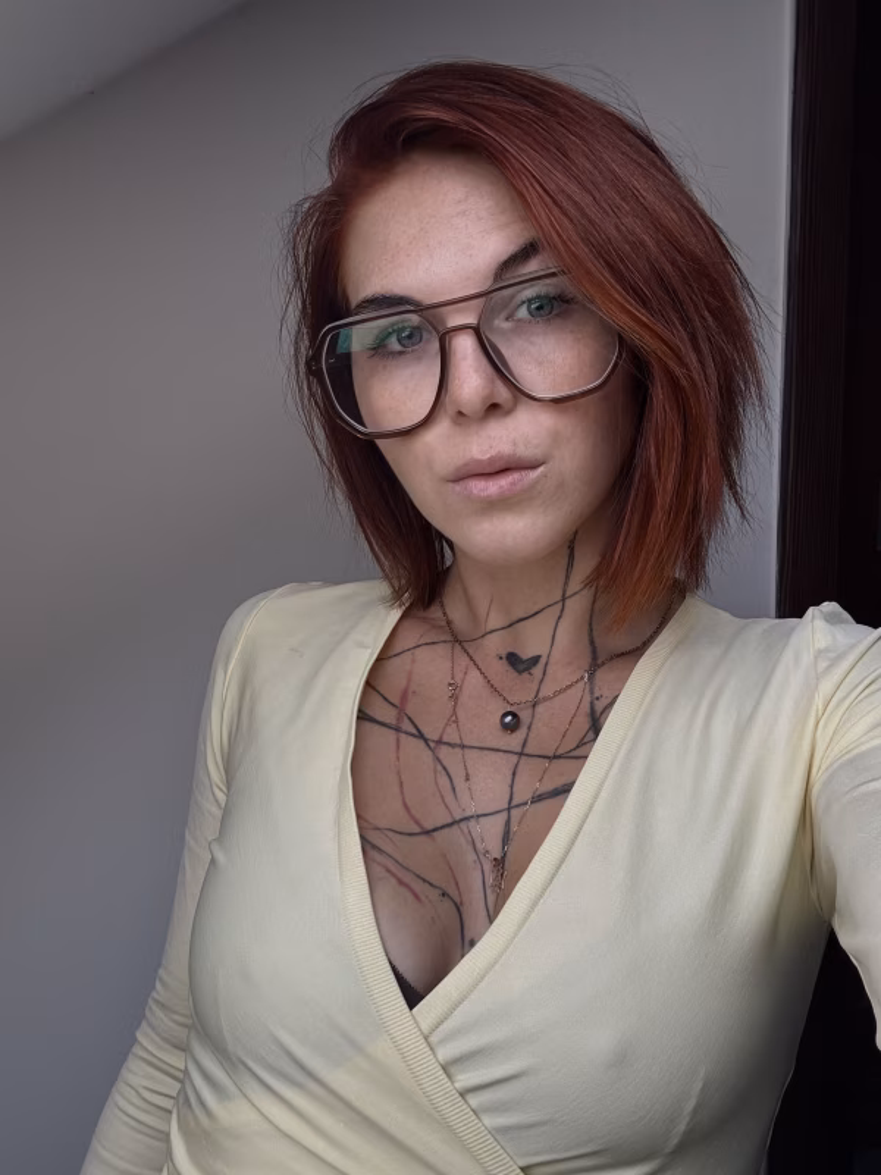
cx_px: 440
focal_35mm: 30
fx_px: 1018
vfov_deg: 60.0
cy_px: 588
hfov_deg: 46.8
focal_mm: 2.69
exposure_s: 1/121
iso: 50
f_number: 1.9
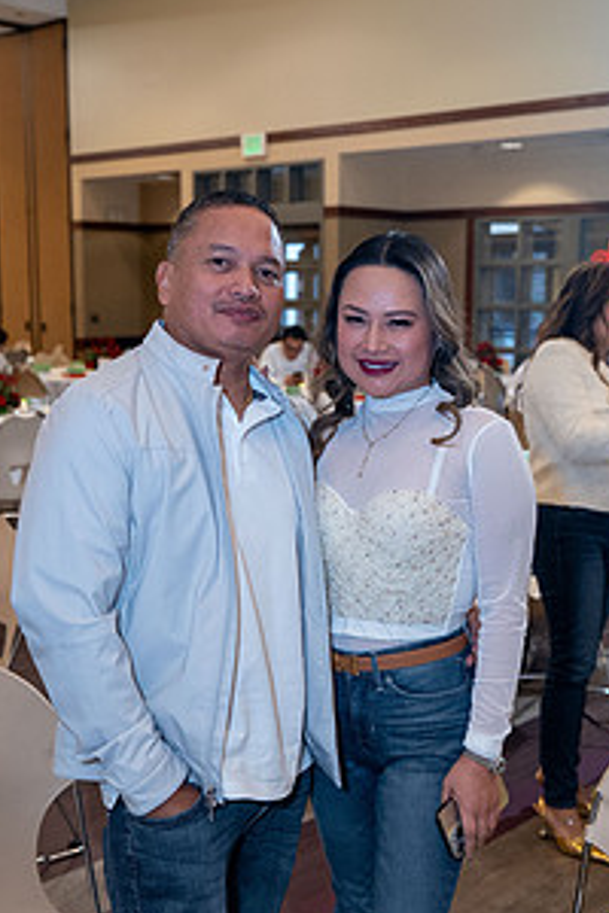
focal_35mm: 48
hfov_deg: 28.1
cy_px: 514
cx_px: 308
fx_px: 1218
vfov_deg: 41.0
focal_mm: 32
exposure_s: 1/100
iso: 1600
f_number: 3.5
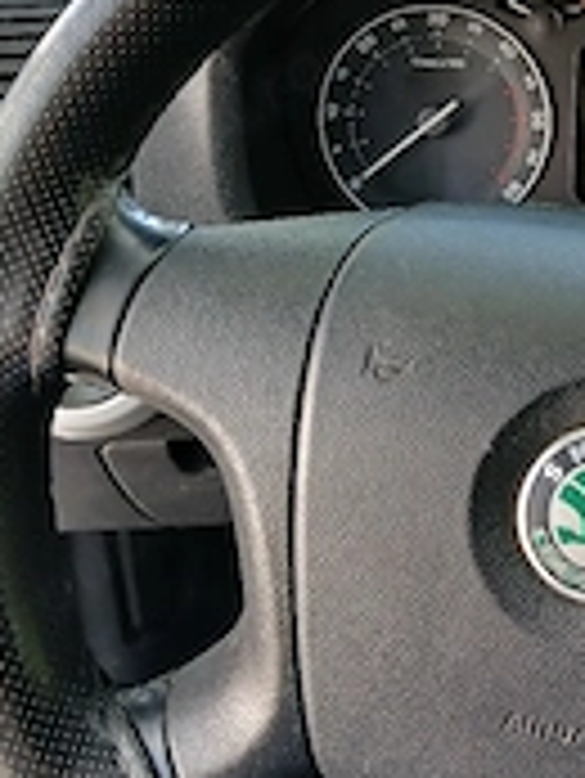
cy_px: 211
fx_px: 1350
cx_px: 616
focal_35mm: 60
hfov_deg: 23.2
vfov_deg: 31.7
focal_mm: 3.98
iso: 80
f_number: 1.8
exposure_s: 1/60.2
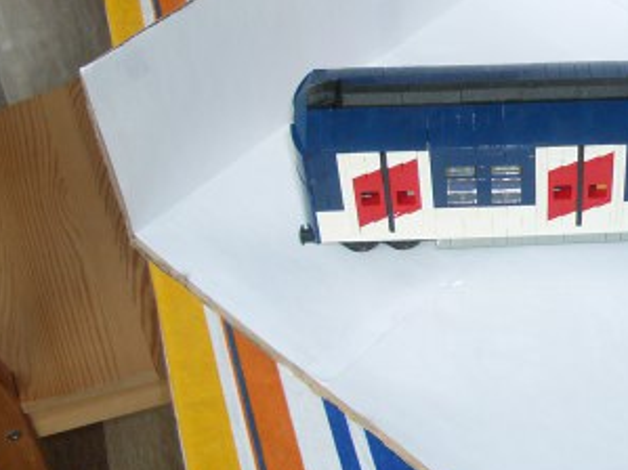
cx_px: 624
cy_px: 128
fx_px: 1360
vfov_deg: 19.5
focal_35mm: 75
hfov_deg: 24.8
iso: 80
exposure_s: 1/125
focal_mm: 5.8
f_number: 2.6
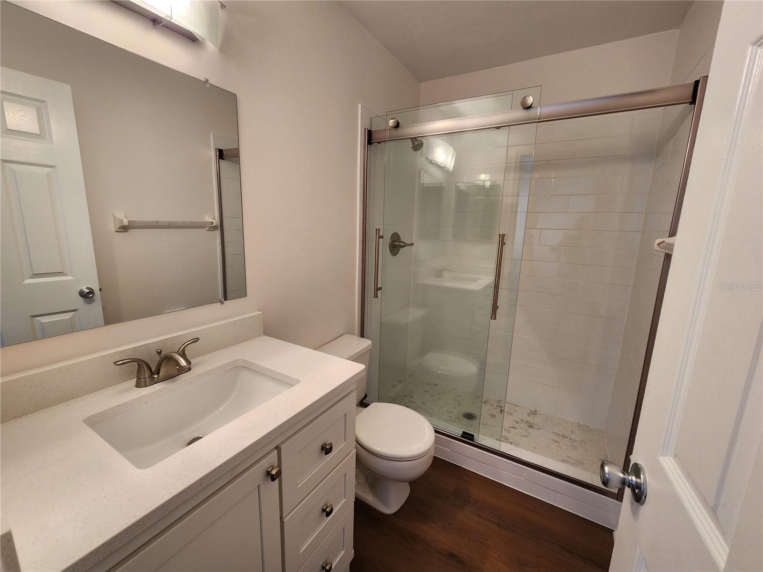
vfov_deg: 89.9
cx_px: 382
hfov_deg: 106.2
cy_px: 286
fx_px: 287
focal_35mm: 13
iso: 100
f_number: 2.2
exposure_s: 1/60
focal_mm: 2.2
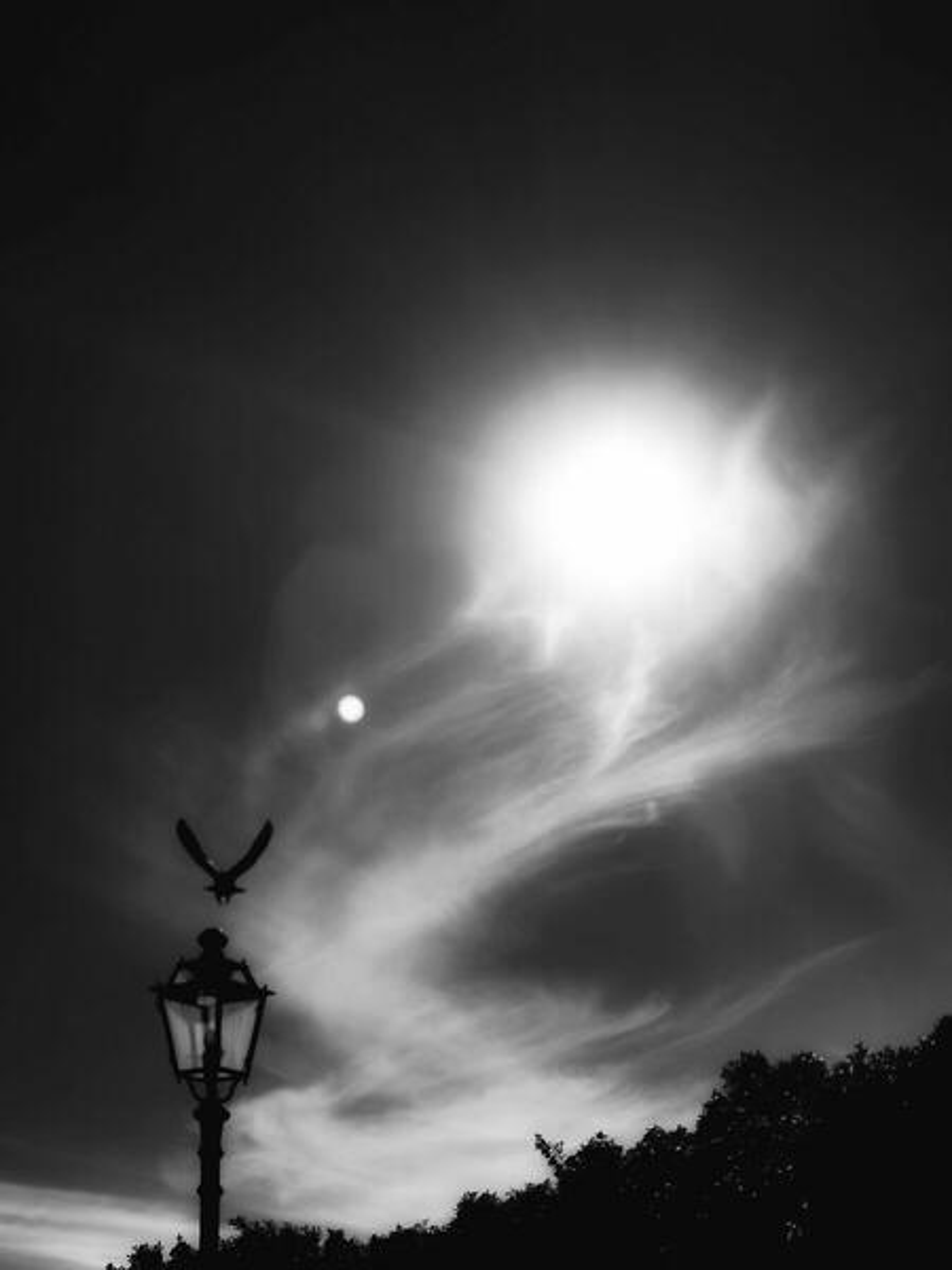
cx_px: 476
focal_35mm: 55
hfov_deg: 26.6
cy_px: 635
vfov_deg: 34.9
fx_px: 2017
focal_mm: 5.58
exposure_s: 1/10870
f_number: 1.8
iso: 50
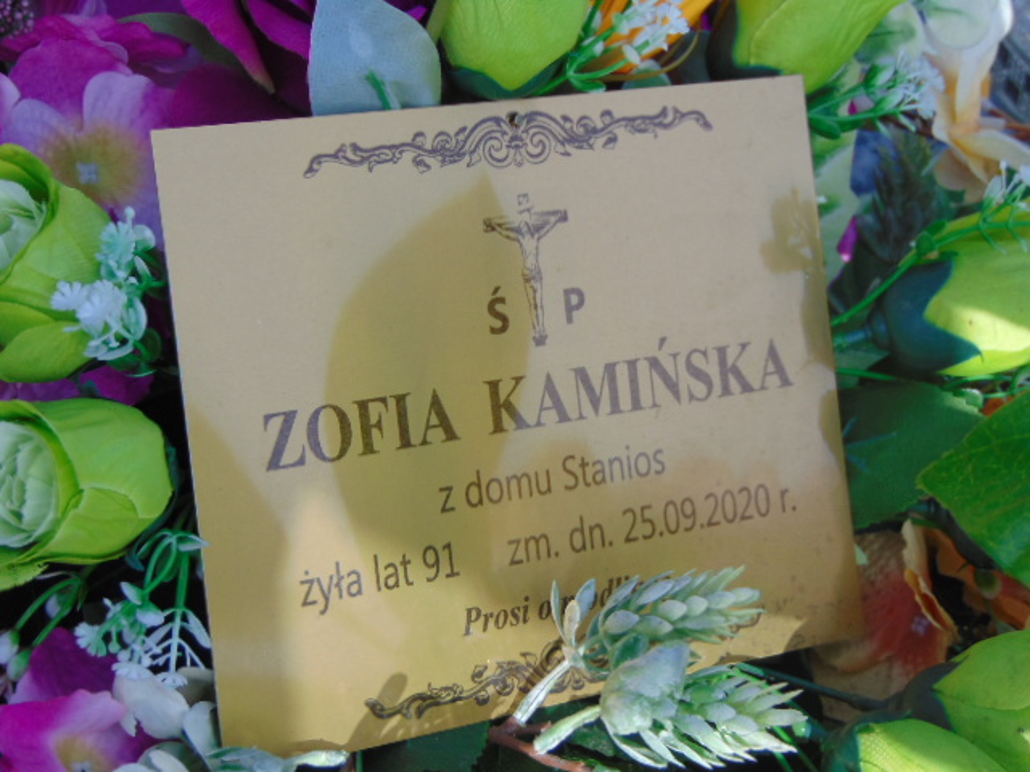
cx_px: 515
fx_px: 3214
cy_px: 386
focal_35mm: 108
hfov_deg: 18.2
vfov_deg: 13.7
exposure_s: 1/500
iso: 80
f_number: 3.9
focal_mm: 19.4
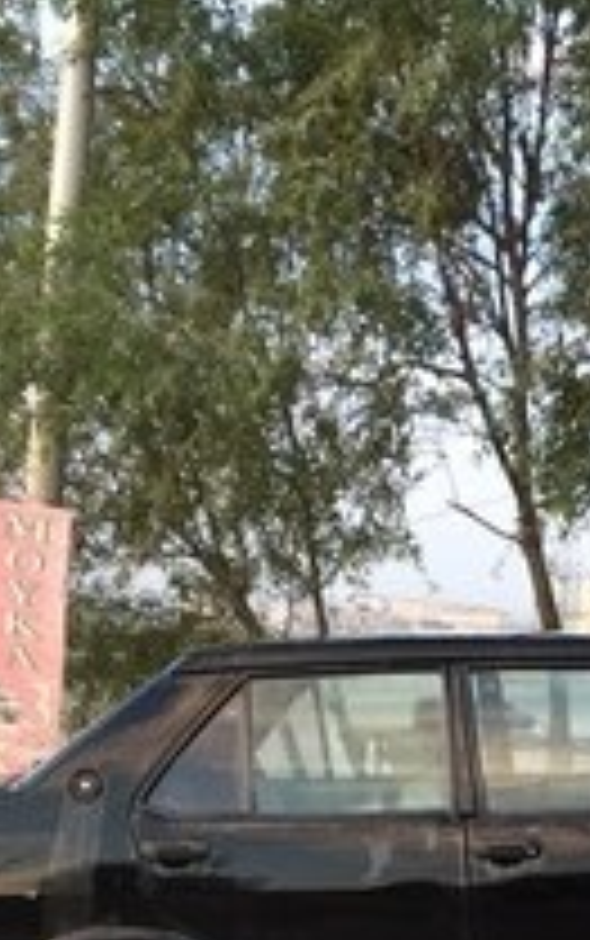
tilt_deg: -13.1
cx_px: 513
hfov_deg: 17.7
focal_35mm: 73
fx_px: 1874
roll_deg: -3.6
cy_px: 1039
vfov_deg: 26.0
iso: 64
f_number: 2.2
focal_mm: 4.15
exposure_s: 1/33
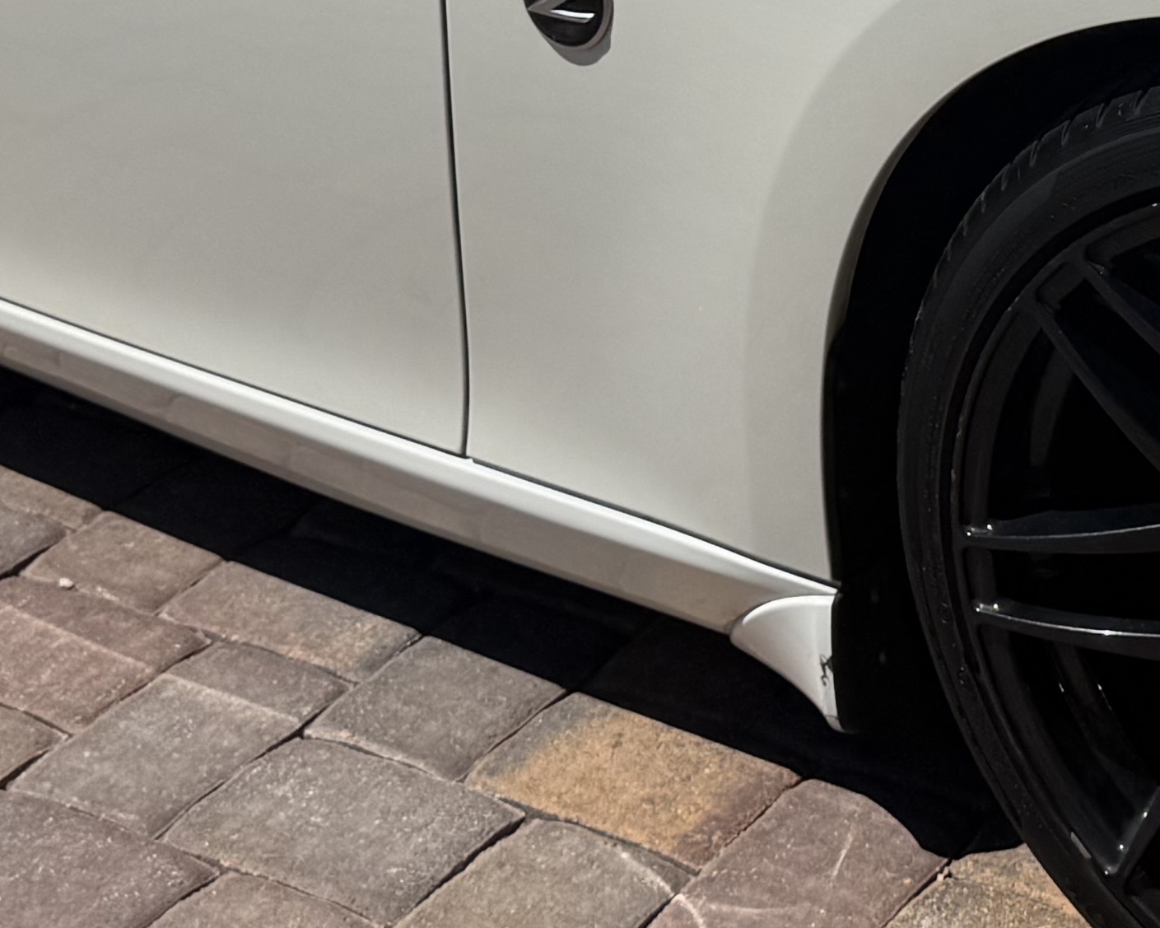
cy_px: -124
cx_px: 1005
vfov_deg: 15.7
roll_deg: +0.0
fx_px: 3261
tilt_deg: -20.9
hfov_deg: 19.8
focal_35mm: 95
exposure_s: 1/14286
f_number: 1.78
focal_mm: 6.76
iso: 80
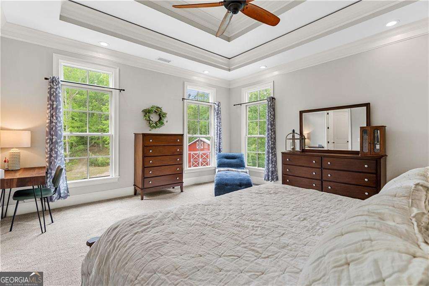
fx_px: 191
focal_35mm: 16
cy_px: 143
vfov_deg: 73.8
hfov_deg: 96.7
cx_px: 214
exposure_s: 1/13
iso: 1600
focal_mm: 16
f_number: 8
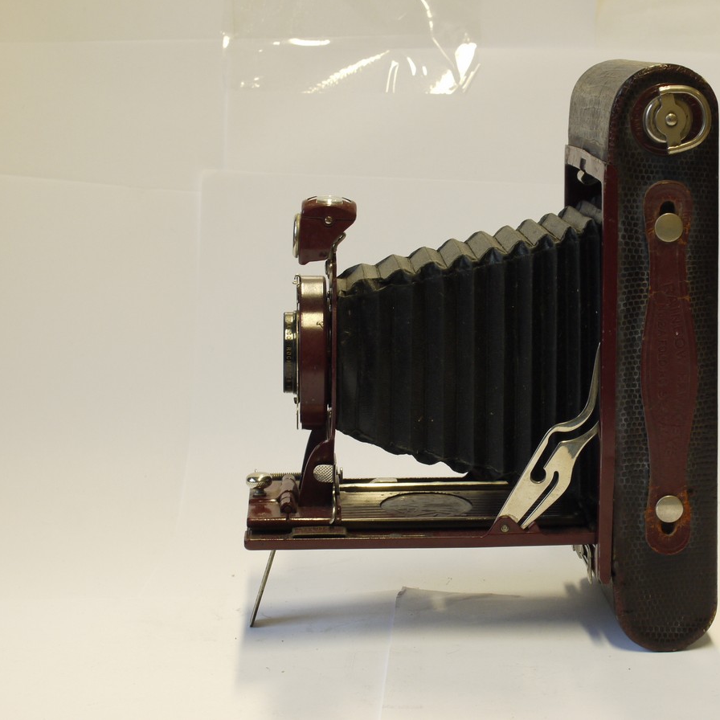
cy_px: 359
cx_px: 465
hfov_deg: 24.2
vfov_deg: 24.3
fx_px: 1671
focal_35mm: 71
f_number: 9
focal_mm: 30
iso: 400
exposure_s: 1/13
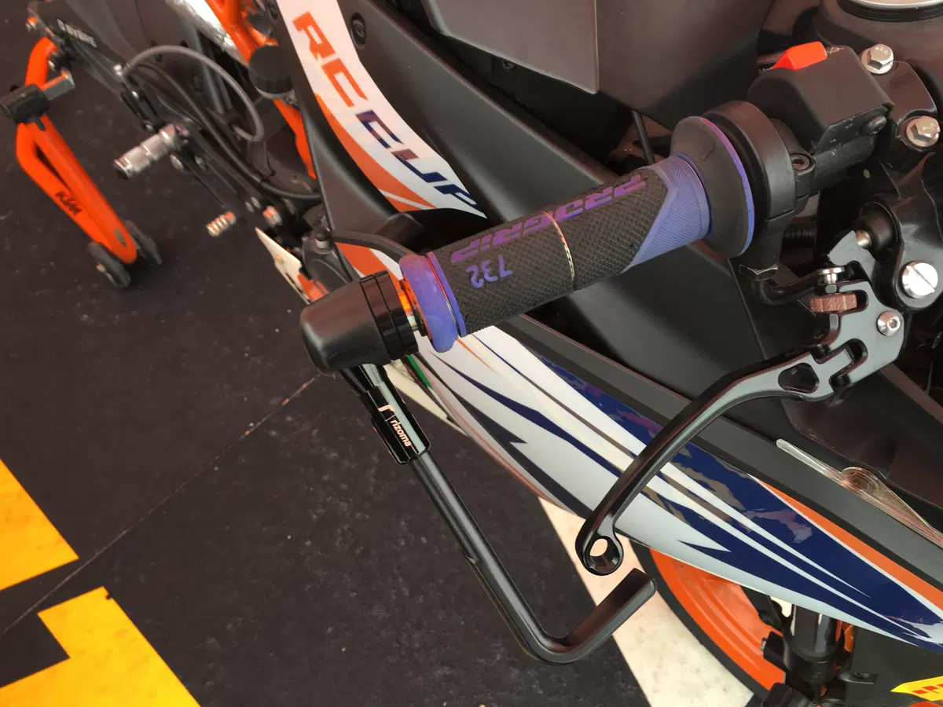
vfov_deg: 48.2
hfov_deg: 61.7
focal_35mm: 29
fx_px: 790
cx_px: 472
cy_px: 354
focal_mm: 4.15
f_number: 2.2
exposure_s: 1/100
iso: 32
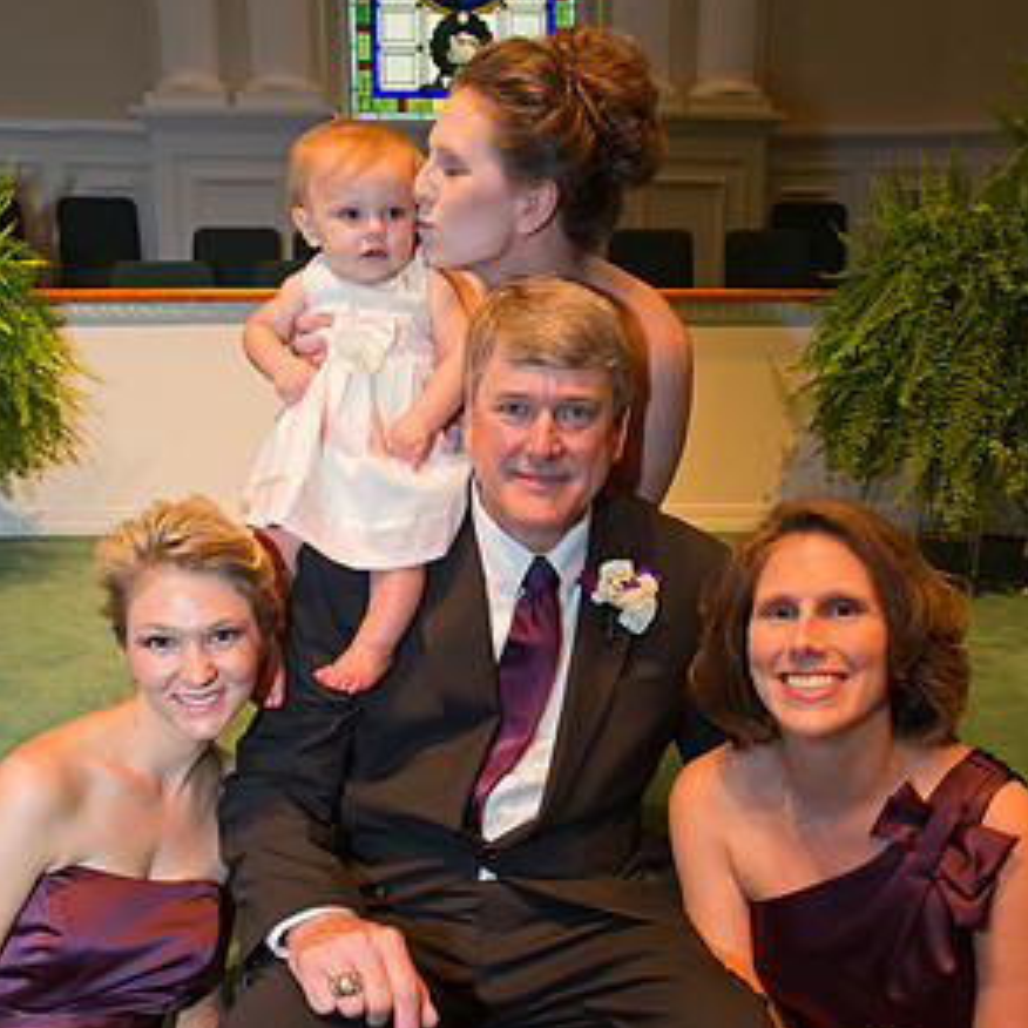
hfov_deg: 48.4
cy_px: 658
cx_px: 519
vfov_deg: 47.9
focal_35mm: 34
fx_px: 1142
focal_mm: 26
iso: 1600
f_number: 5
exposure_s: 1/50
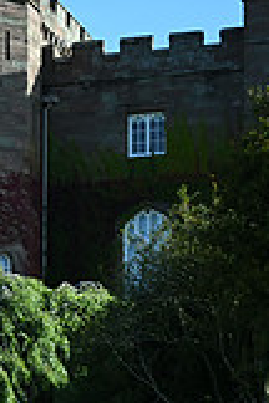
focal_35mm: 193
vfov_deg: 10.6
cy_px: 295
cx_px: -438
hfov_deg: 6.7
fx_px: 2163
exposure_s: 1/1250
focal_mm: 54
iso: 250
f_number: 4
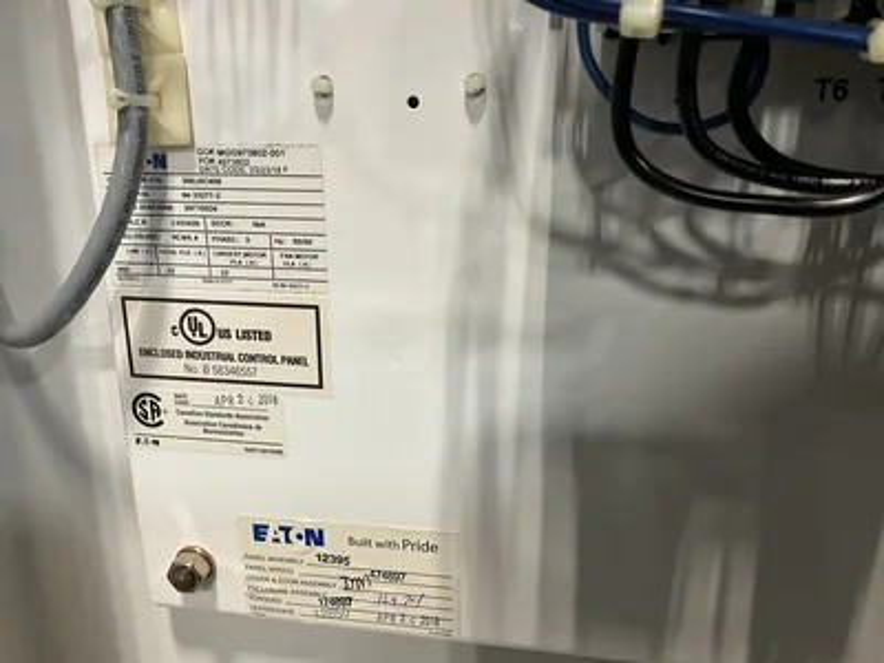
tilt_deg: -17.8
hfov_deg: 61.7
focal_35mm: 29
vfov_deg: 48.2
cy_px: 332
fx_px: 741
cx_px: 442
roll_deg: -0.3
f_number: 1.8
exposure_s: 1/57
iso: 320
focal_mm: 3
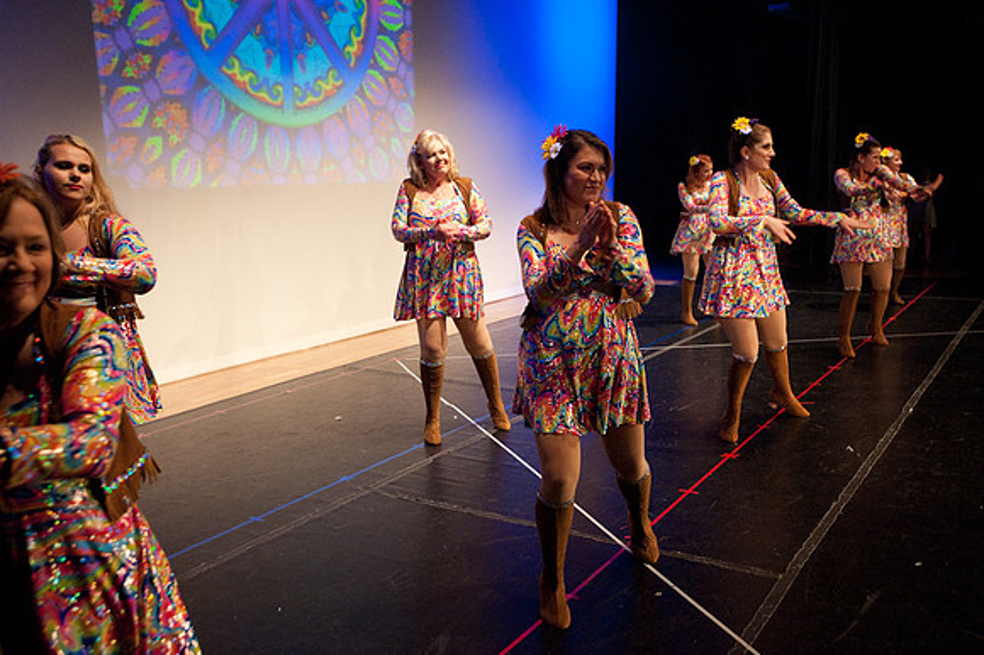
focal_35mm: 35
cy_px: 328
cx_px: 492
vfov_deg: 37.8
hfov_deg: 54.5
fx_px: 956
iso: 3200
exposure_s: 1/200
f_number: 4
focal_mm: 35
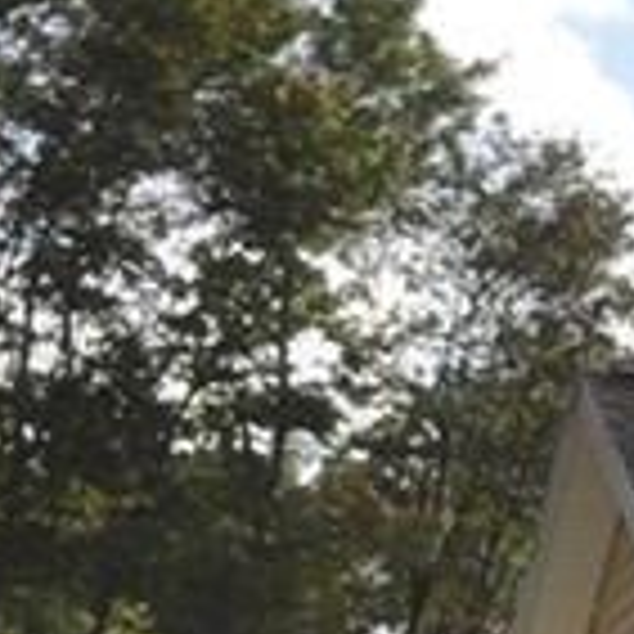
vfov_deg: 7.8
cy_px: 866
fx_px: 4600
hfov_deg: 6.9
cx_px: 2028
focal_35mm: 222
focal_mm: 24
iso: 200
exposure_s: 1/200
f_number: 13
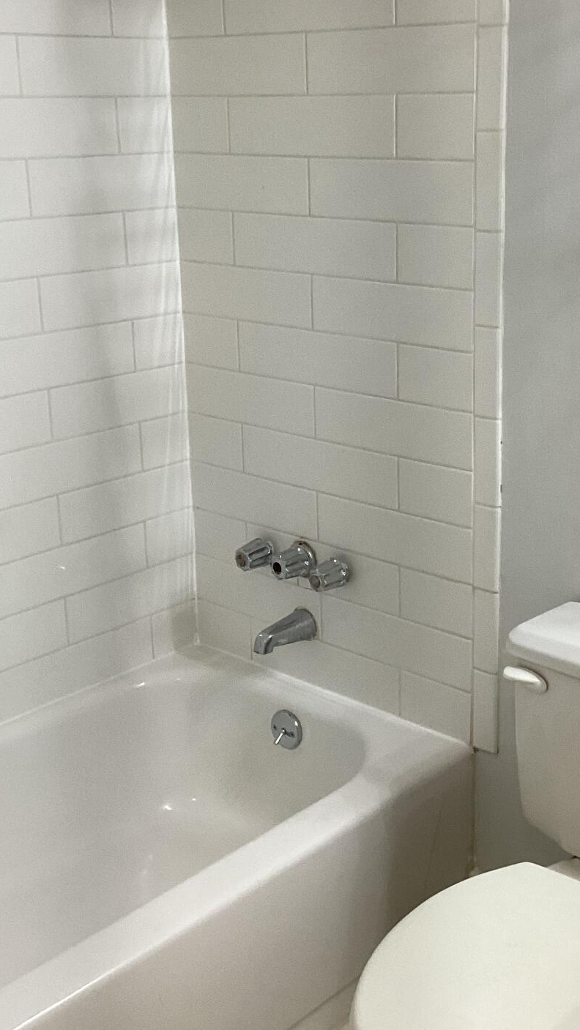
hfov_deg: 24.8
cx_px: 371
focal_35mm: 48
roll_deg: +1.4
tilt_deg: -17.2
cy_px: 475
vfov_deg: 42.9
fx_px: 1312
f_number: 2.4
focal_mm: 3.3
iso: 100
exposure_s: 1/100
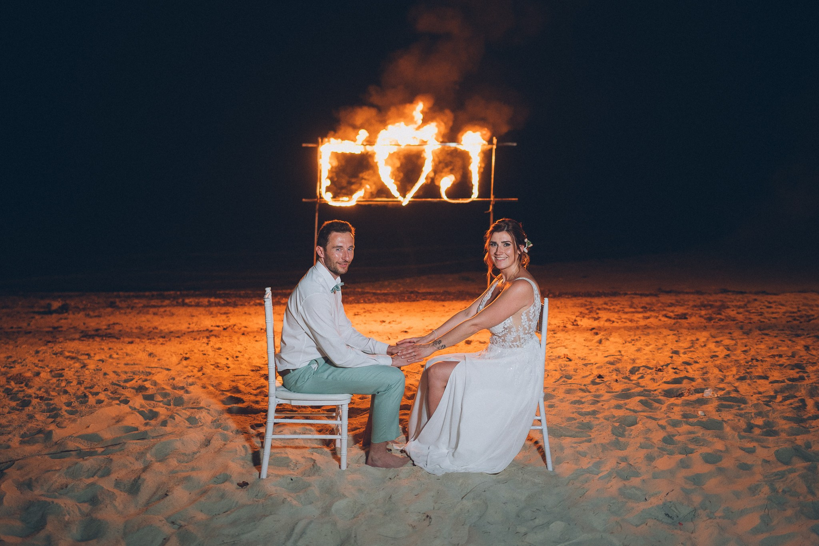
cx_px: 401
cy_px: 207
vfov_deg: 43.6
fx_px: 677
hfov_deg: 62.3
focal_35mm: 30
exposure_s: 1/100
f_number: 1.4
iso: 500
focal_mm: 24
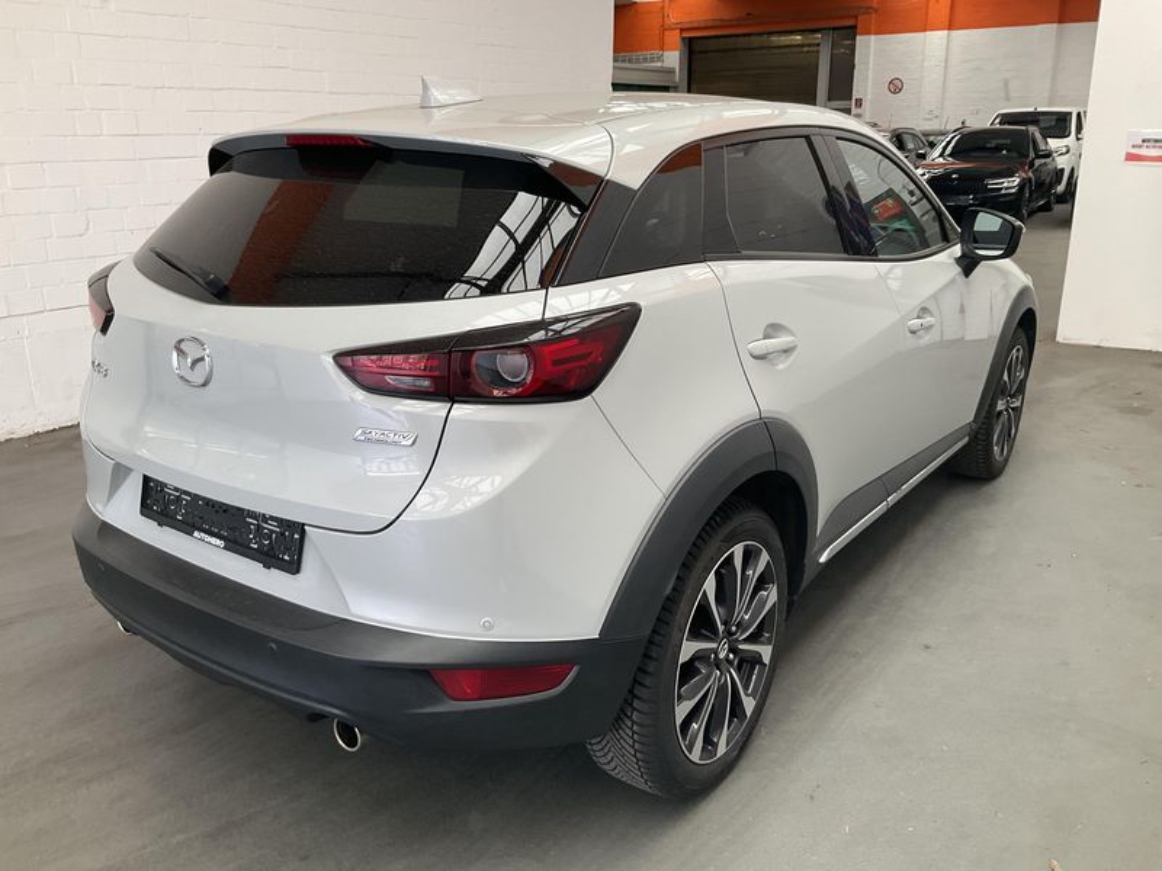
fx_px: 973
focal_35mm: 29
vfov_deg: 48.2
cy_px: 436
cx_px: 581
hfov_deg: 61.7
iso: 64
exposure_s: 1/122
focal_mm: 3
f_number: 1.8
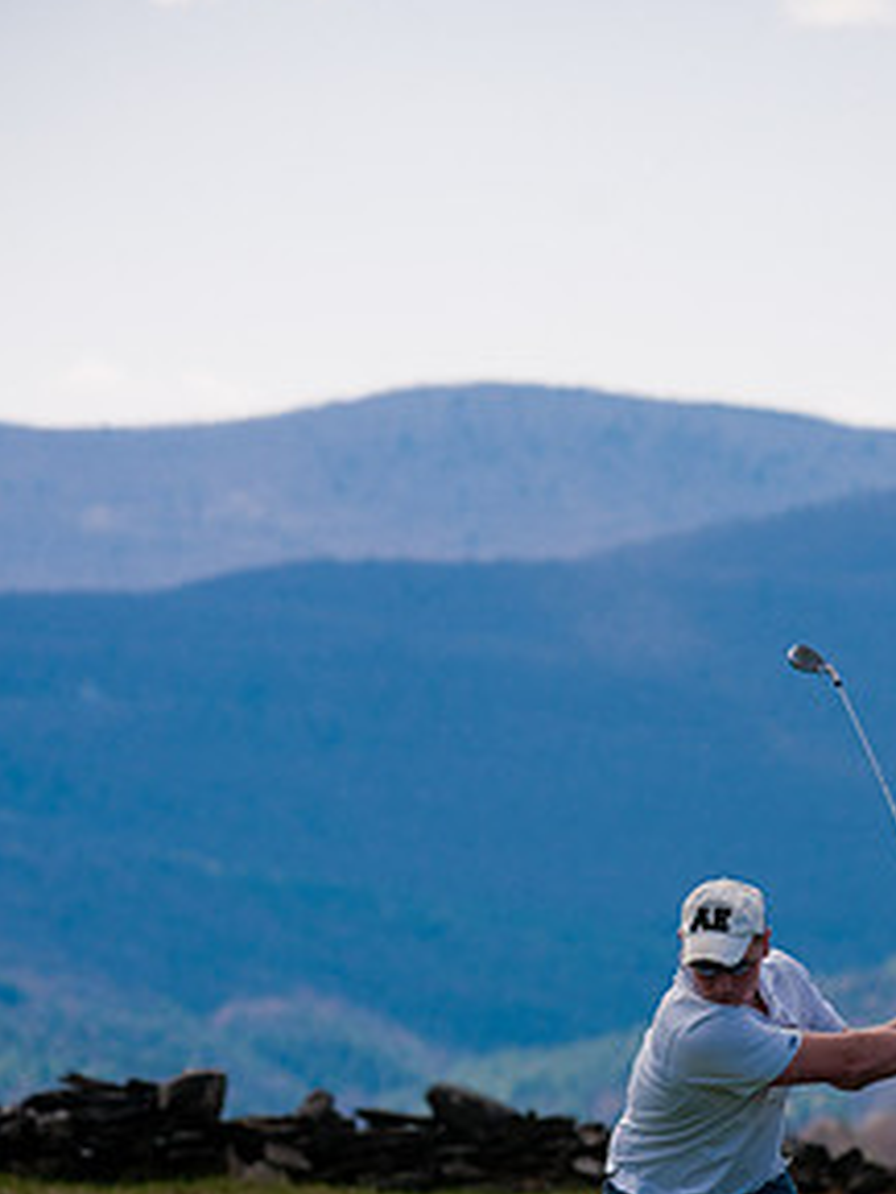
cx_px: 568
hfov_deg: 3.9
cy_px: 880
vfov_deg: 5.2
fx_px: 13139
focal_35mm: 381
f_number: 5.6
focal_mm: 170
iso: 100
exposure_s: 1/800
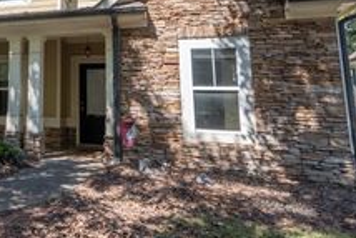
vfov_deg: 36.2
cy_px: 37
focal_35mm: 35
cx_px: 10
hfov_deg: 46.6
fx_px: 346
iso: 100
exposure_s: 1/250
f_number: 5.6
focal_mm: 10
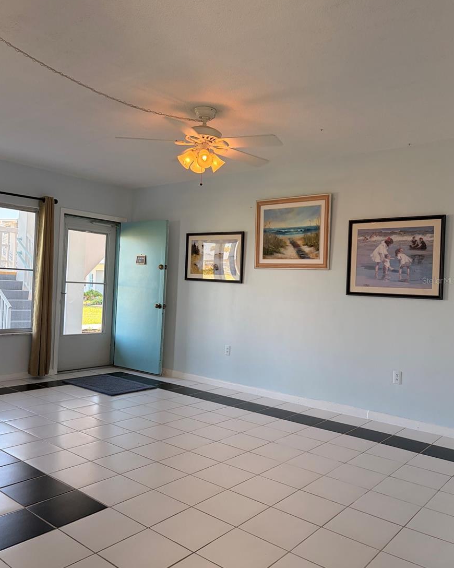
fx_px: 470
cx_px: 224
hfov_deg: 51.5
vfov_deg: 62.2
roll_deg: -3.2
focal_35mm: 28
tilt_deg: +0.9
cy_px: 280
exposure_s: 1/225
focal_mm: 5.96
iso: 100
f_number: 1.6
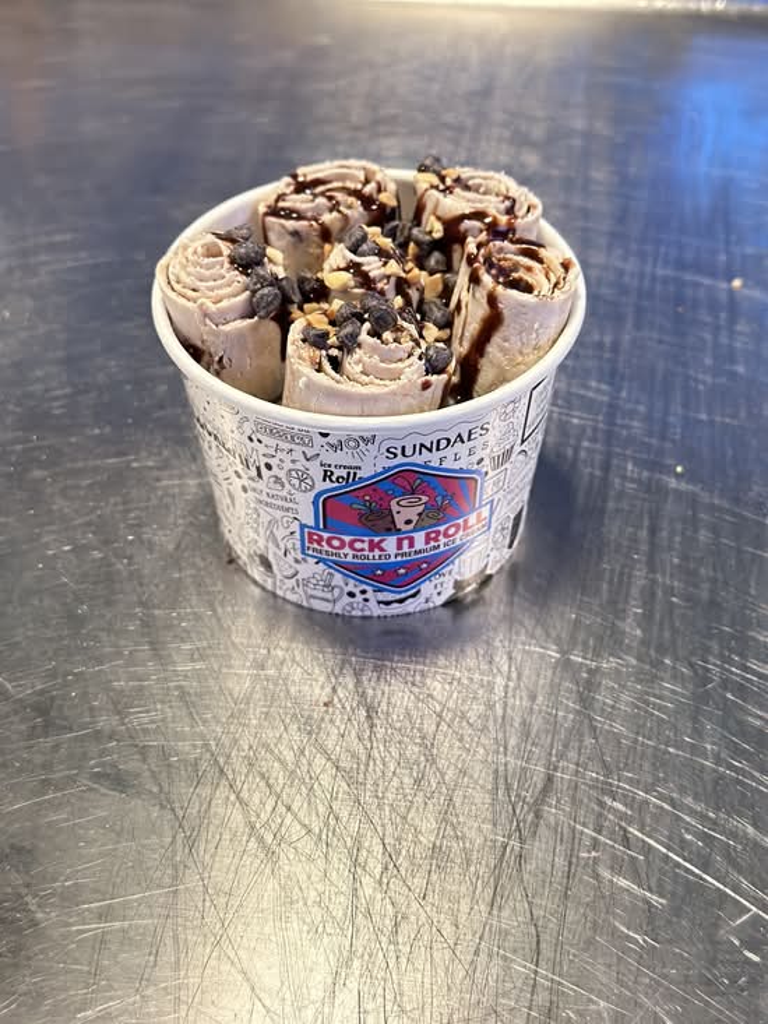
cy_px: 512
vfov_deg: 39.7
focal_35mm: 48
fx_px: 1420
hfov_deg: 30.3
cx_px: 384
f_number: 1.78
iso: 640
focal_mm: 6.86
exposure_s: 1/40
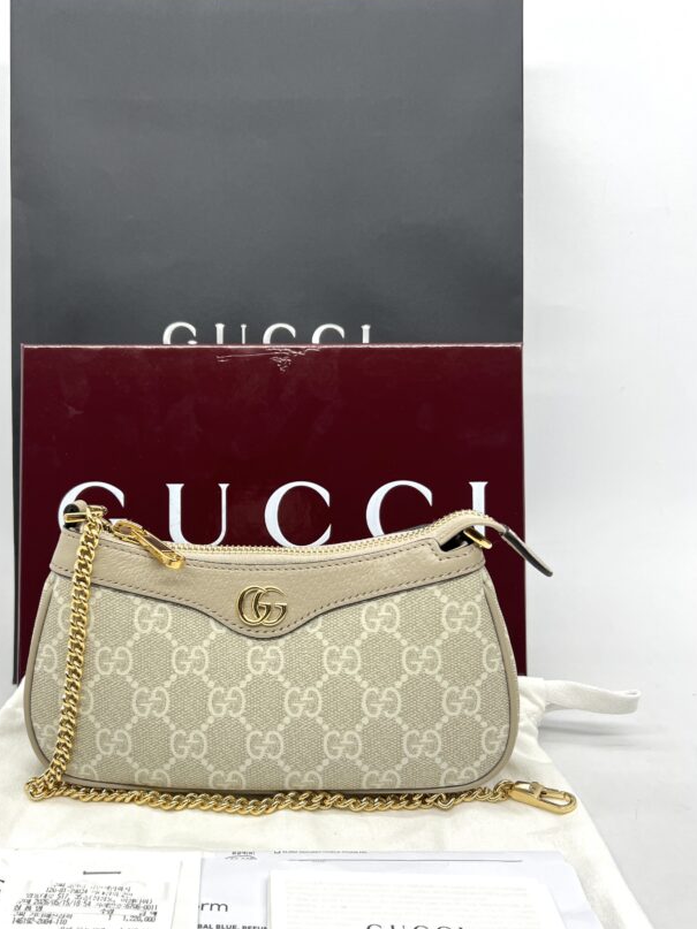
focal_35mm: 33
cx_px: 268
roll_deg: -0.1
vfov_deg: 54.9
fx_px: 886
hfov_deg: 42.7
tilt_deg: -17.9
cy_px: 562
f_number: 1.5
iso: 40
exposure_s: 1/100
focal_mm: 5.7
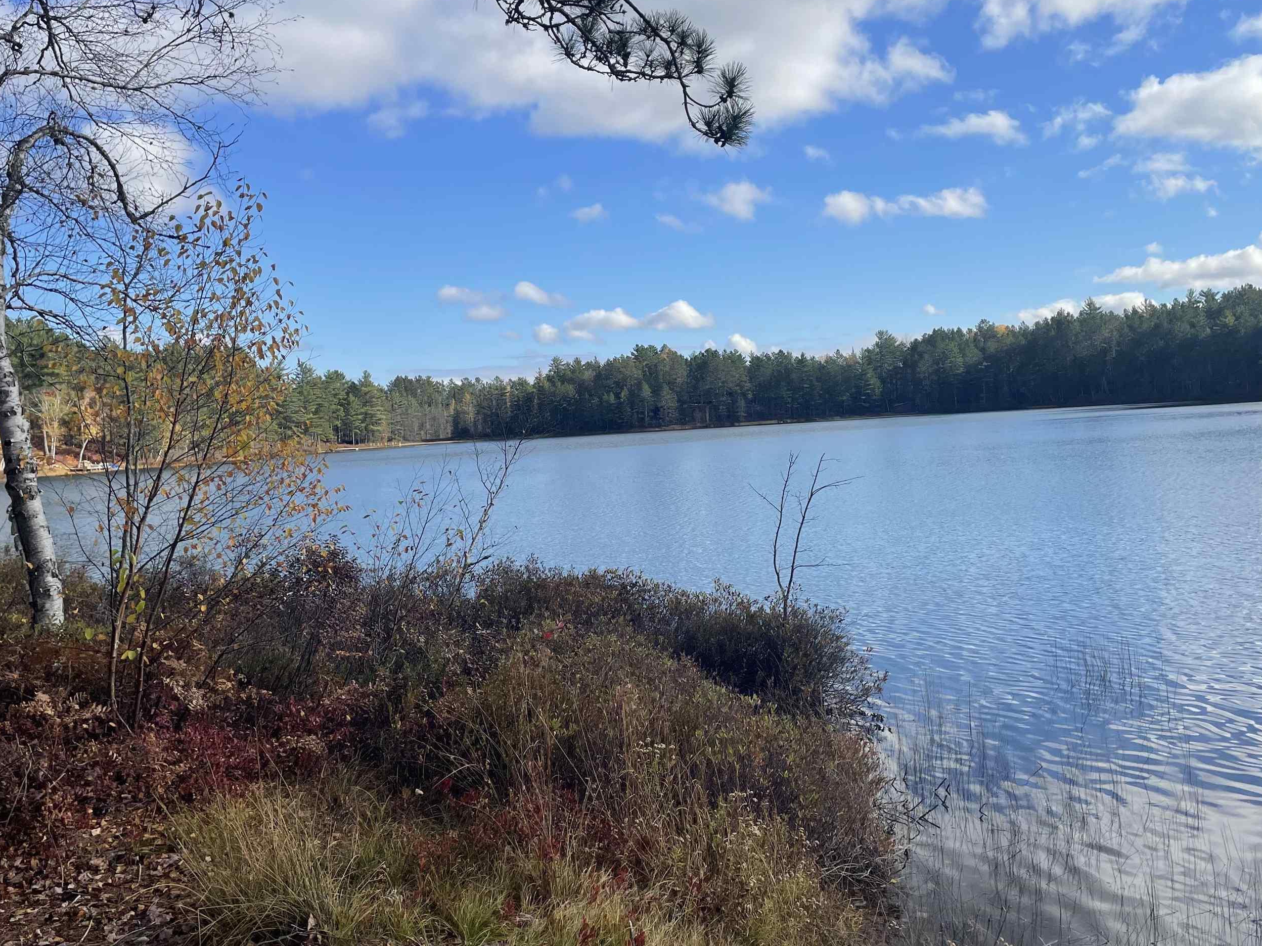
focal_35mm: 32
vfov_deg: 44.1
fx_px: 1167
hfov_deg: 56.8
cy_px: 446
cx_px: 668
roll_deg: +4.5
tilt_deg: +0.3
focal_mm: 4.2
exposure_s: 1/3861
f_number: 1.6
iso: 32
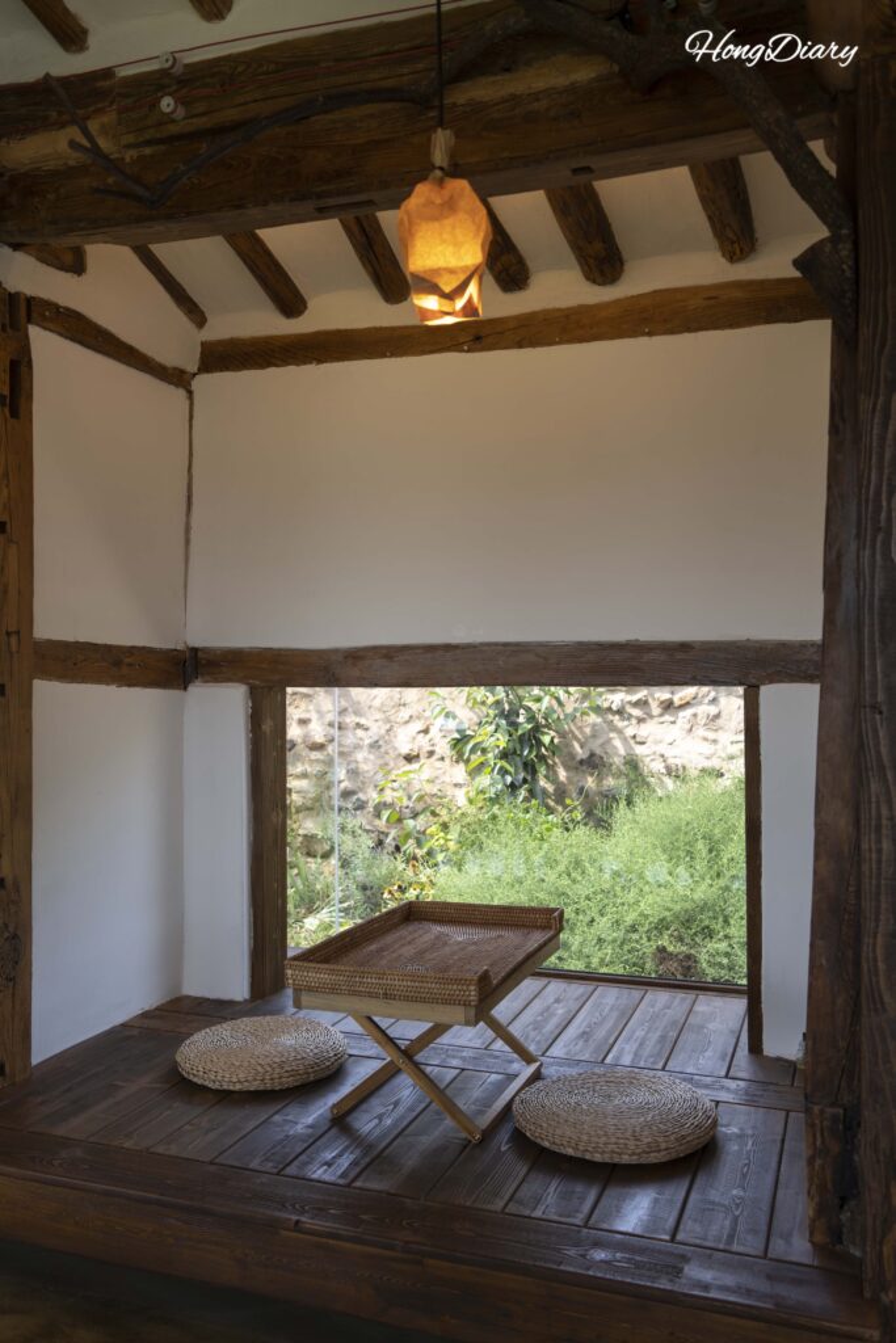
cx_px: 448
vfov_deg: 63.7
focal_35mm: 29
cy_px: 672
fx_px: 1082
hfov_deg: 45.0
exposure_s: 1/160
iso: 160
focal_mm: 29
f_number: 4
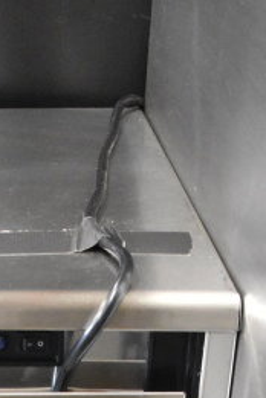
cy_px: 624
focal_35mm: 105
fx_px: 1164
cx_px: -75
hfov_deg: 12.6
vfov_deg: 17.2
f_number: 3.8
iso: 6400
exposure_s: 1/60
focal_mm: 20
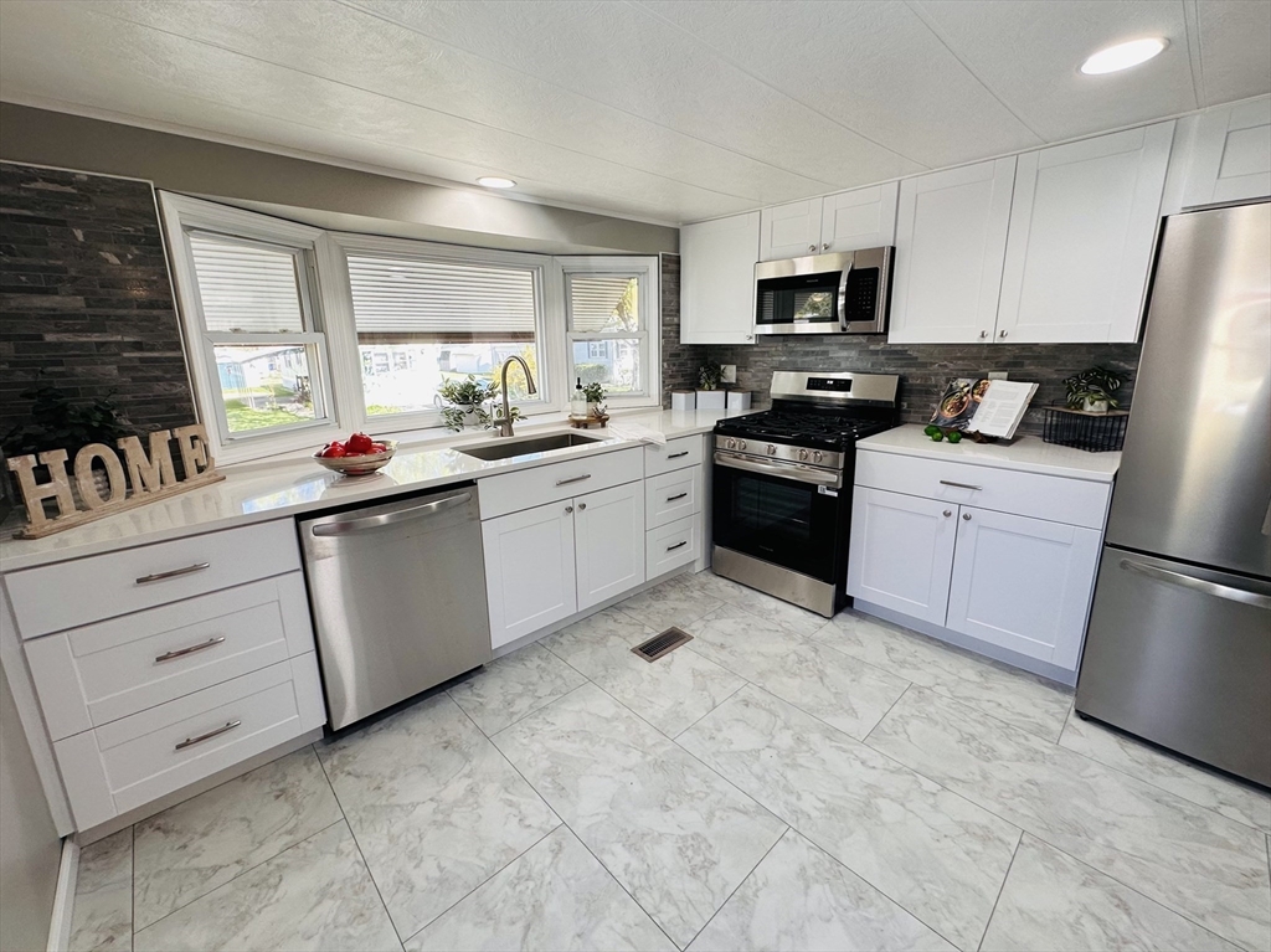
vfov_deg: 85.6
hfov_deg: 102.1
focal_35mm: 14
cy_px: 476
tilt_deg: -13.4
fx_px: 514
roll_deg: +1.8
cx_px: 636
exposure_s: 1/120
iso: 80
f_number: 2.2
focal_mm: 2.22
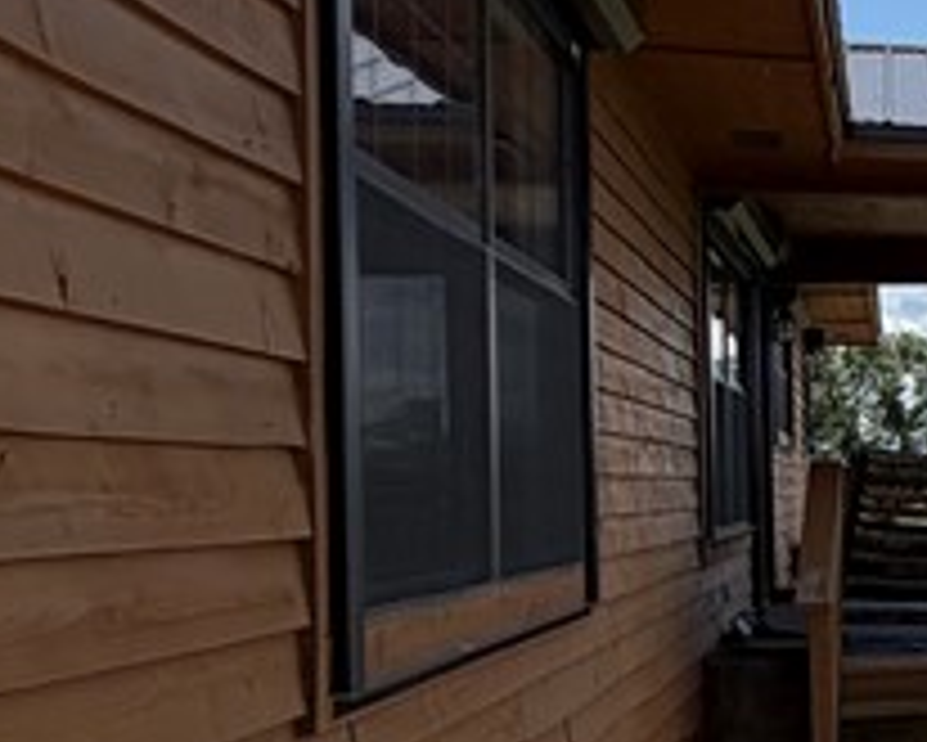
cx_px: 1598
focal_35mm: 68
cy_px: 454
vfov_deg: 22.5
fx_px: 1867
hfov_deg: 20.8
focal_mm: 2.22
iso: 20
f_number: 2.2
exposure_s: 1/1017
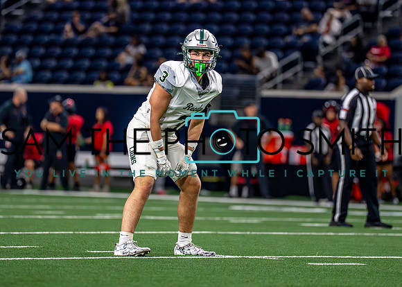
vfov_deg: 4.6
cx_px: 179
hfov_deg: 6.4
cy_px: 134
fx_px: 3579
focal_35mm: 314
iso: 5000
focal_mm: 200
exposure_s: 1/2000
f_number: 2.8
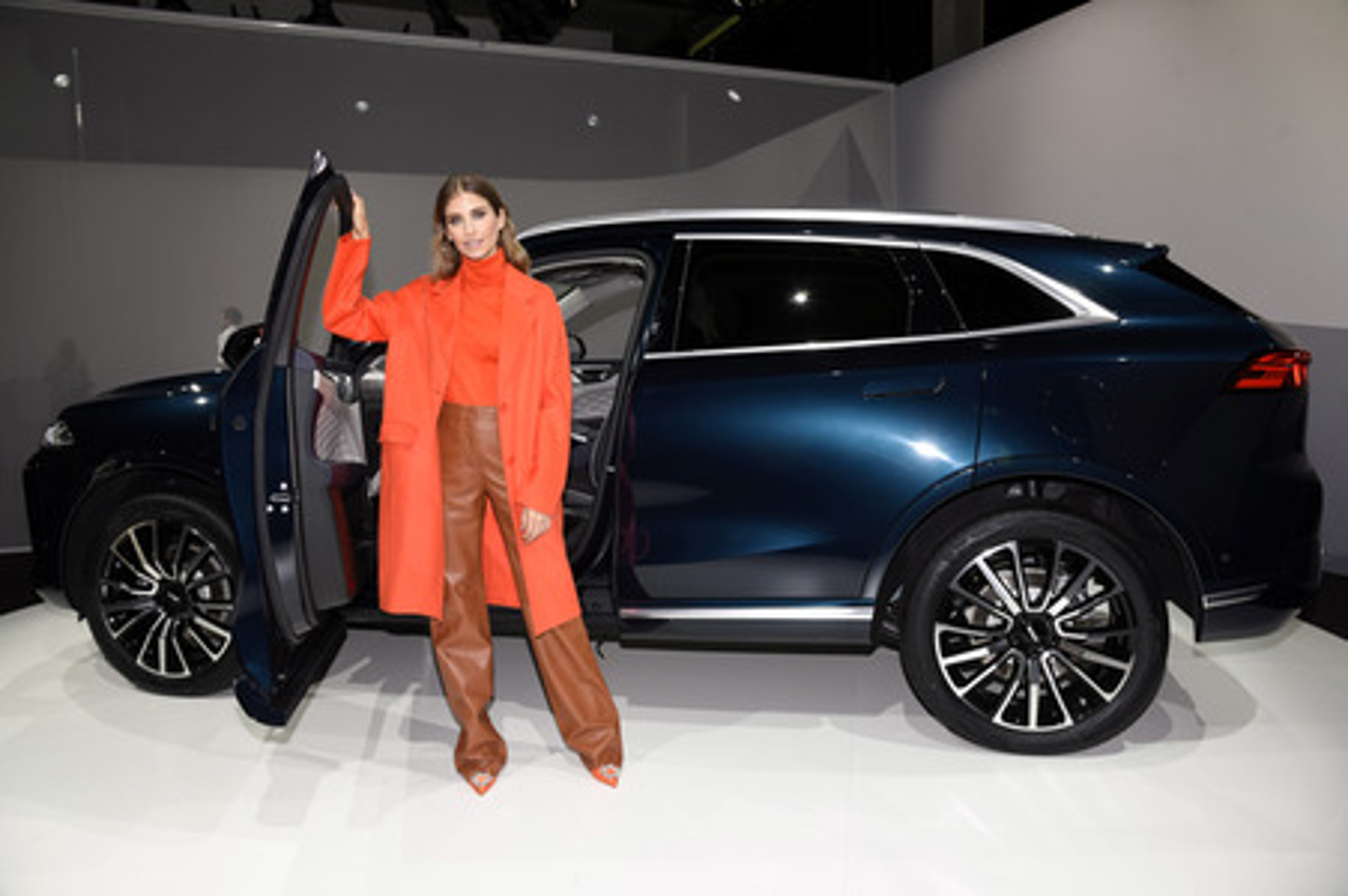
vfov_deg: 53.1
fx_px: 898
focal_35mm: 24
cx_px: 674
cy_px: 448
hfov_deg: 73.8
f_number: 6.3
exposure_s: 1/125
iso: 400
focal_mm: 24
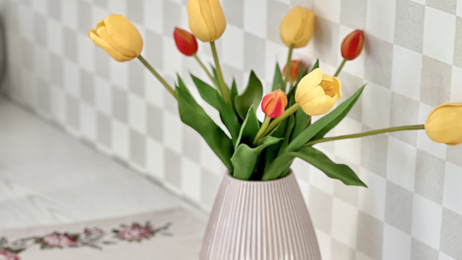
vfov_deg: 9.0
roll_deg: -0.6
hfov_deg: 16.1
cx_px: 267
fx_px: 1629
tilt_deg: -23.6
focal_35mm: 133
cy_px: 337
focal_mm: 9
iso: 160
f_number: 2.8
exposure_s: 1/121
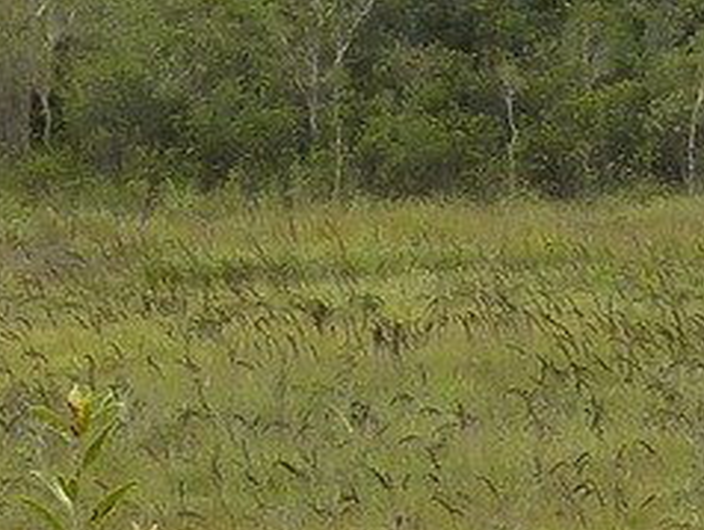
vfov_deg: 3.3
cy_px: -3
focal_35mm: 450
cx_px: 772
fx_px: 9161
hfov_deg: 4.4
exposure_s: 1/400
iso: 125
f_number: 4.1
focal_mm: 11
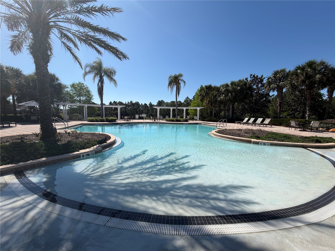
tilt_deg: -4.5
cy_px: 126
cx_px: 168
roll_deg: +0.2
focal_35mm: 14
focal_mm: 2.22
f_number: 2.2
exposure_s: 1/1339
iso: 20
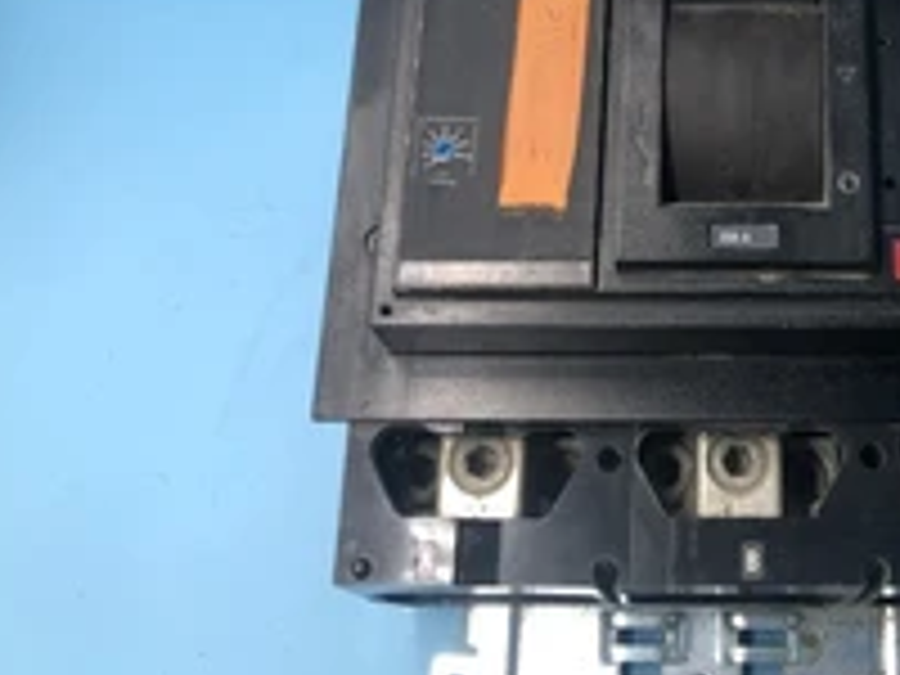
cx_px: 734
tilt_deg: -67.7
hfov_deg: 33.3
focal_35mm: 56
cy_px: 32
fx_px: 1456
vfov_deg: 25.1
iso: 25
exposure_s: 1/120
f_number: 1.8
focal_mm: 3.99
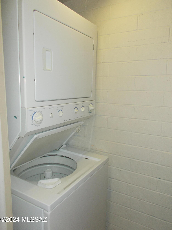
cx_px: 86
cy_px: 115
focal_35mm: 26
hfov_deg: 53.1
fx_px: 172
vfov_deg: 67.3
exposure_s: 1/25
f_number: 3.2
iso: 200
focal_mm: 4.6
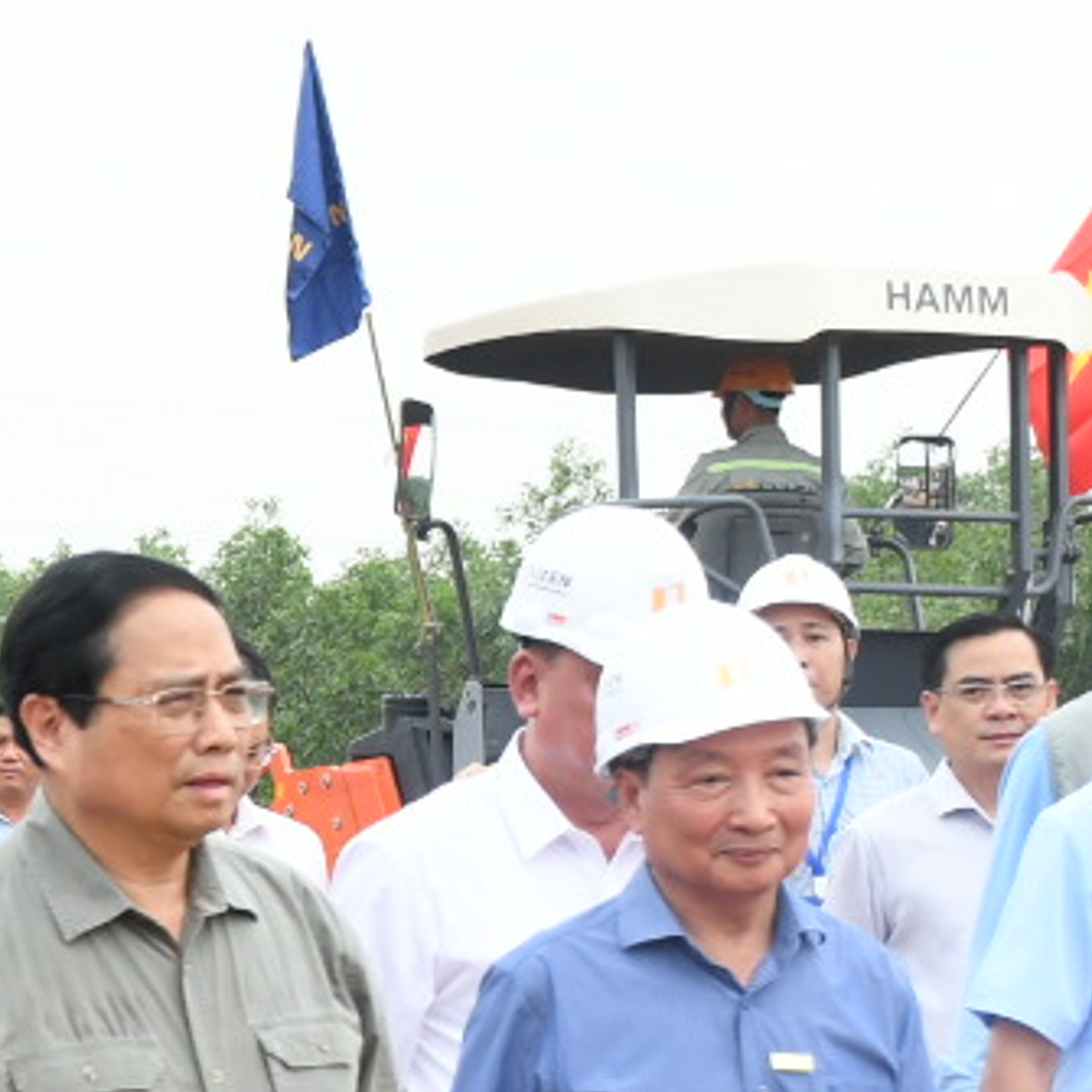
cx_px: -489
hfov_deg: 8.7
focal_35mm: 197
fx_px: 7031
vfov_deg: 8.9
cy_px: 848
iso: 250
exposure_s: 1/200
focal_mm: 32
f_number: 5.6
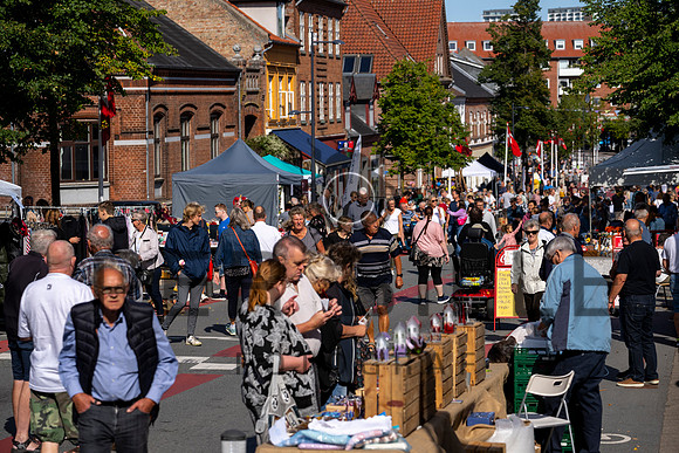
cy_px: 226
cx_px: 340
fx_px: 2037
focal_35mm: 108
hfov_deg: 18.9
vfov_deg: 12.7
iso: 100
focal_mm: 108
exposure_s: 1/1250
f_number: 5
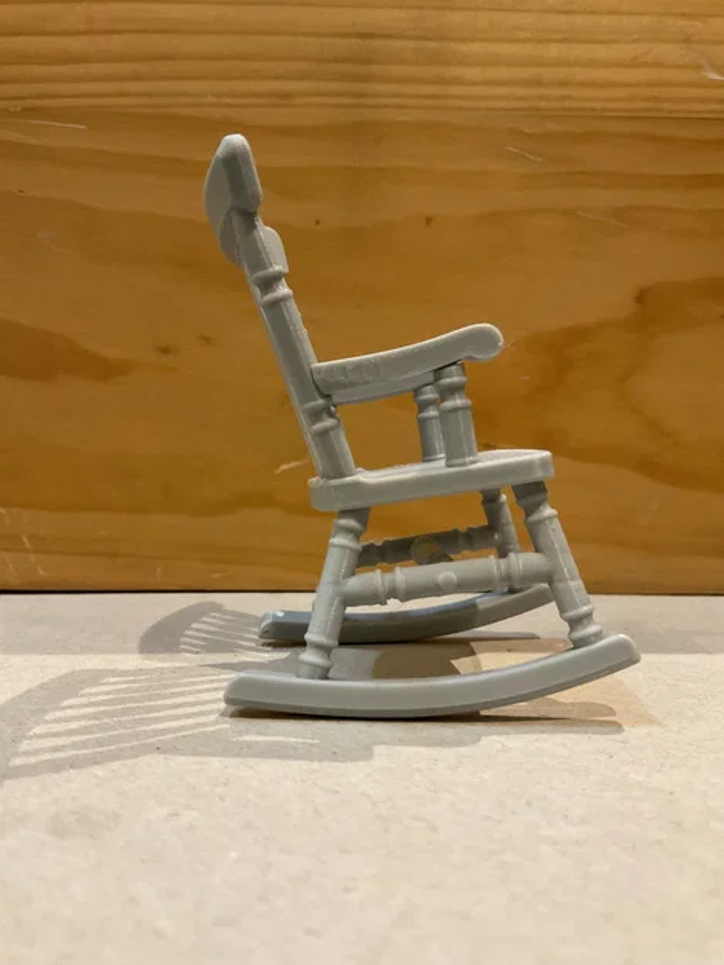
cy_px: 482
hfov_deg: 48.2
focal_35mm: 29
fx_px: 808
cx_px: 362
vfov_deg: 61.7
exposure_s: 1/50
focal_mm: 3
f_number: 1.8
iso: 250
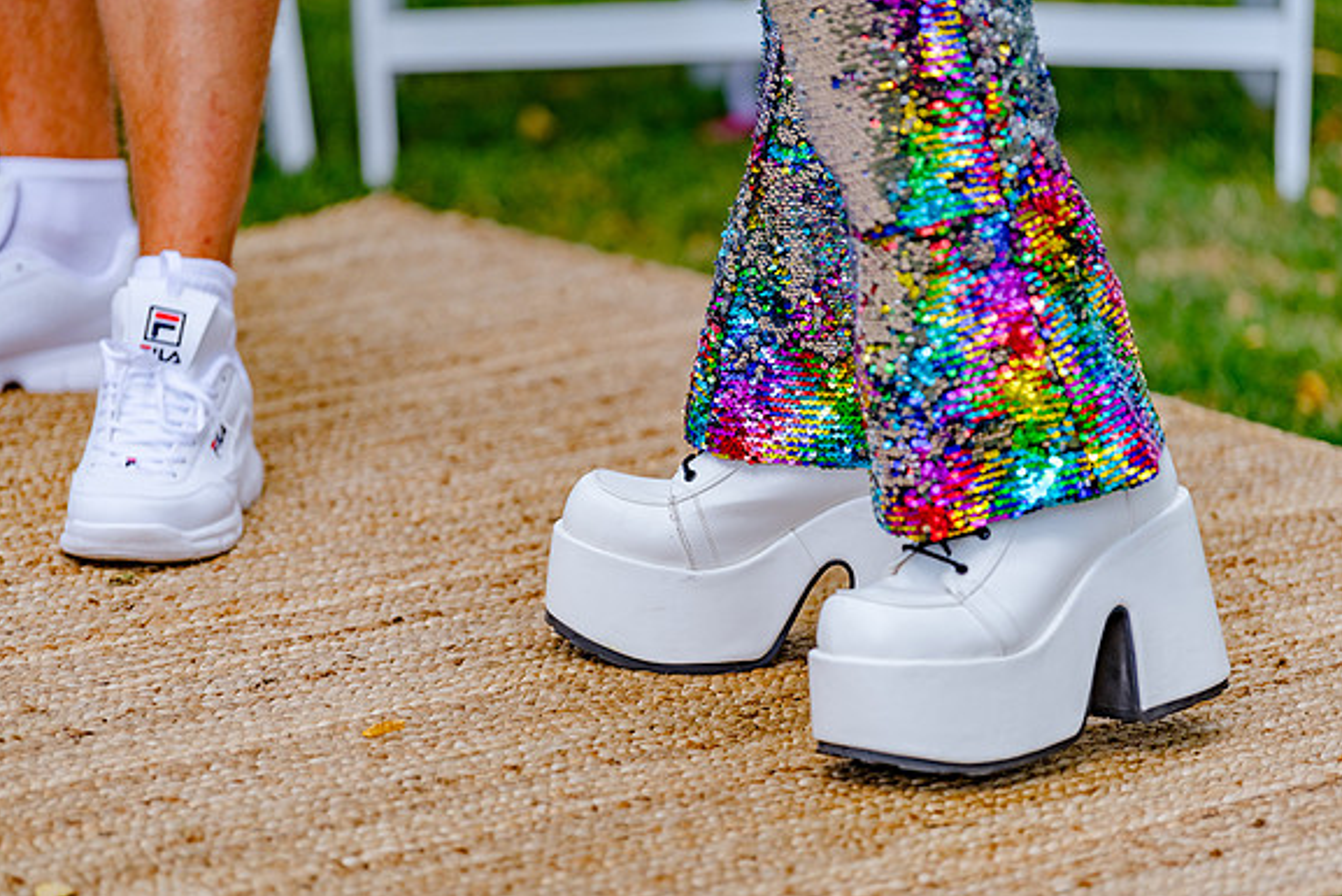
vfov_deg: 7.1
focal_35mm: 194
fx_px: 7233
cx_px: 703
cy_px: 470
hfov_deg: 10.6
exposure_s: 1/500
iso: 320
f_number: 2.8
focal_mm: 180
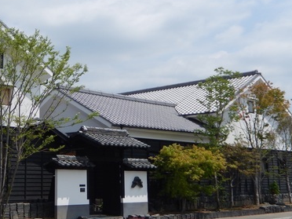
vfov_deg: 23.5
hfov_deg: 30.6
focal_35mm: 62
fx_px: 523
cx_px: 71
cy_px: 64
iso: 125
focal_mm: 6.5
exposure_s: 1/500
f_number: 8
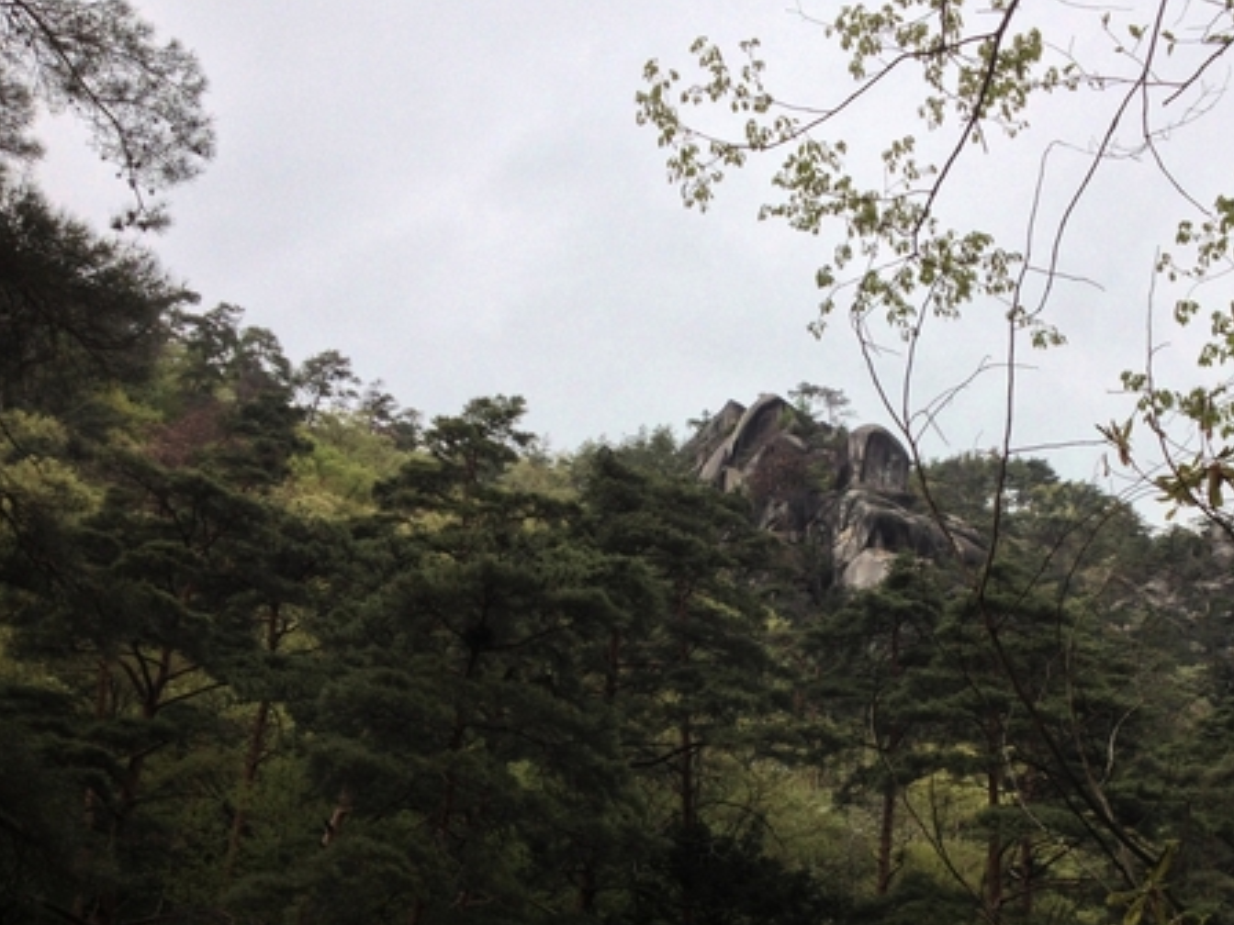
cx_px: 832
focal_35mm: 50
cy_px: 581
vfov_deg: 29.0
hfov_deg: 37.7
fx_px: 1782
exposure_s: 1/302
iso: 50
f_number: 2.4
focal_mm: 4.28
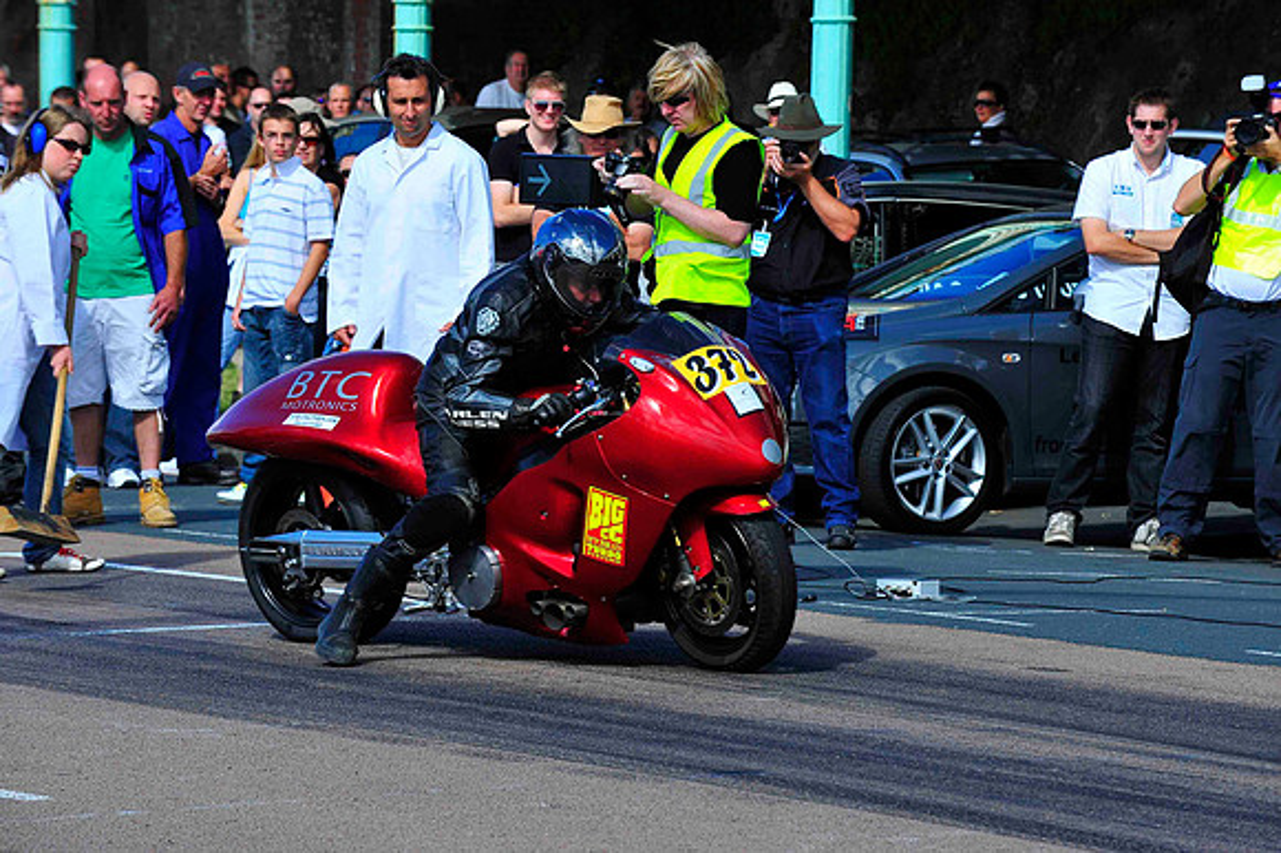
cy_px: 426
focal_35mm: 200
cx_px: 640
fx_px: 7112
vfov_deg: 6.9
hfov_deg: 10.3
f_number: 10
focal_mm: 200
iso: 400
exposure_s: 1/500
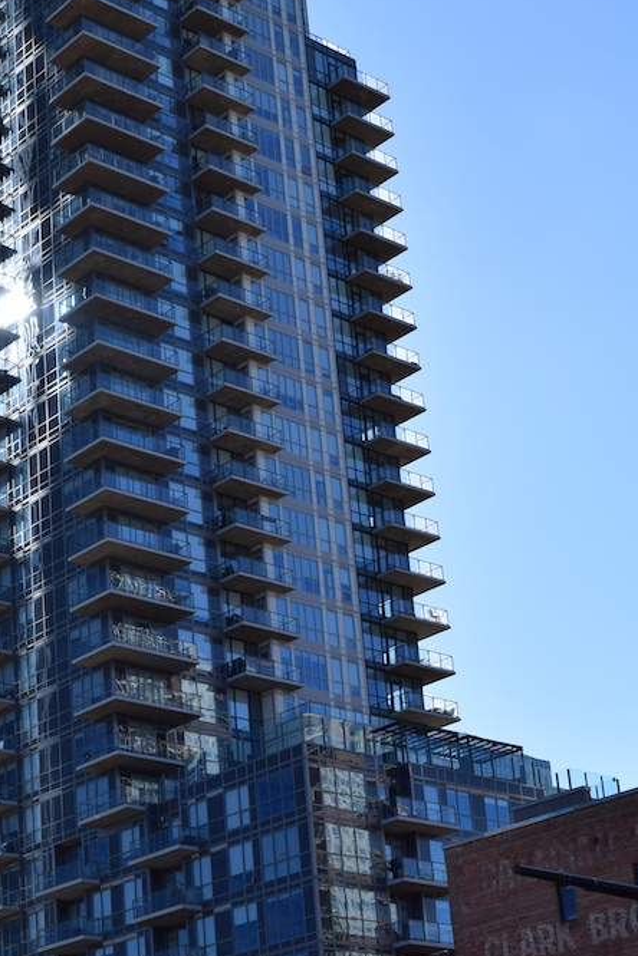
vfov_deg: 26.9
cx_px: 147
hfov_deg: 18.1
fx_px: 1994
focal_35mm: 75
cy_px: 622
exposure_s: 1/400
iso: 200
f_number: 10
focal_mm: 26
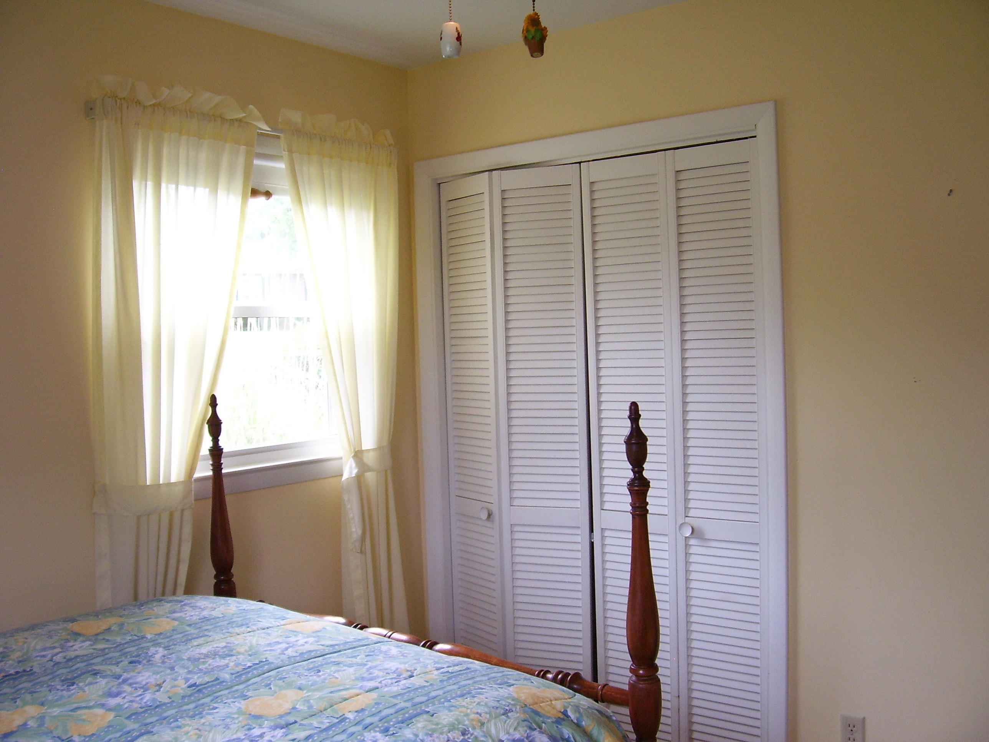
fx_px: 971
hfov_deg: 54.0
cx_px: 494
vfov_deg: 41.8
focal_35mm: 34
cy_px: 371
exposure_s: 1/60
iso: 125
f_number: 2.7
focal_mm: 5.6
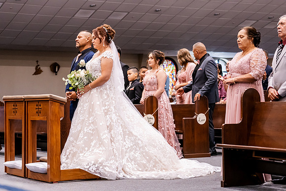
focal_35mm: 93
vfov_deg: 14.7
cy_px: 96
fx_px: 739
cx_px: 143
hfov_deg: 21.9
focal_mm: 62
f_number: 3.5
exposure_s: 1/250
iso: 2500
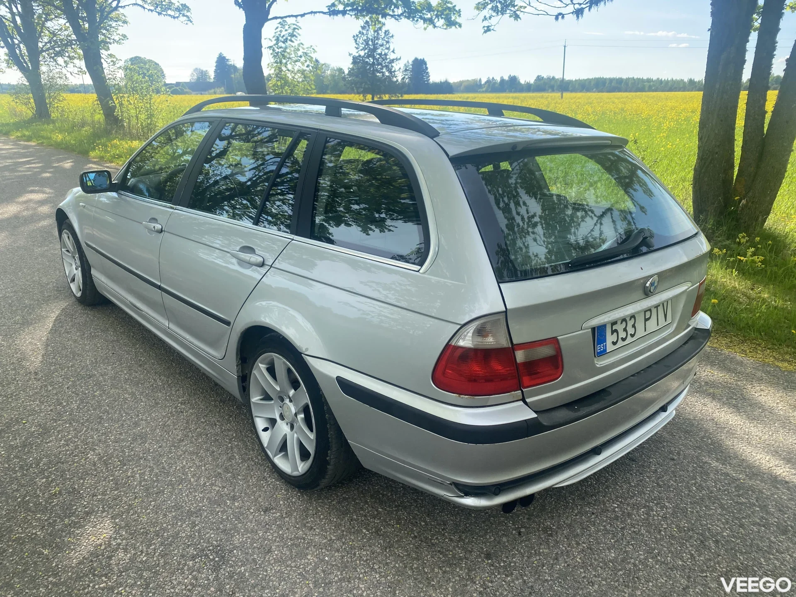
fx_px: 598
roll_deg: +0.2
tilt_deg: -18.6
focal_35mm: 26
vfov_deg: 53.1
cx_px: 398
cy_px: 298
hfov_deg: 67.3
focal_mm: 4.25
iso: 32
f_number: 1.8
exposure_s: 1/1093
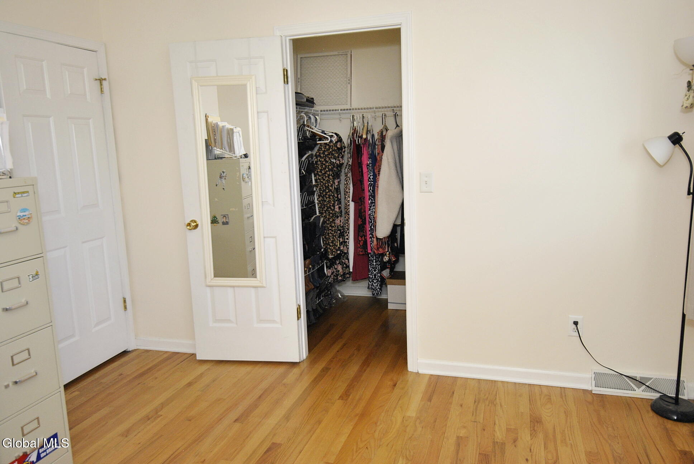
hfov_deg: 67.3
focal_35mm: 27
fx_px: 521
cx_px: 347
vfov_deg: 48.0
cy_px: 232
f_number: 4.5
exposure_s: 1/160
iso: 400
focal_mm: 18
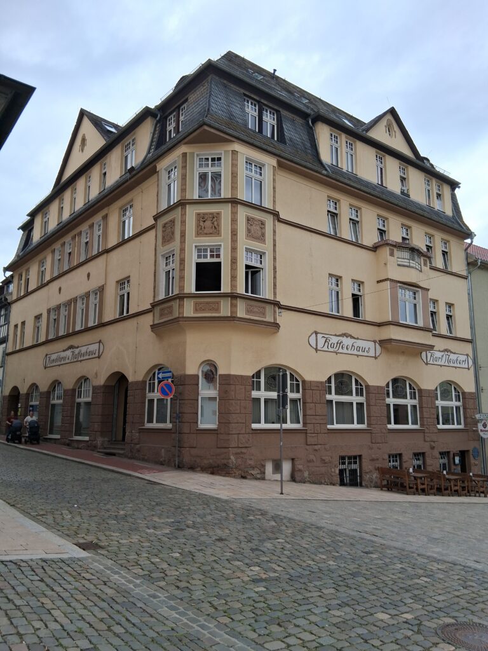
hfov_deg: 53.1
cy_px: 326
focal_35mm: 26
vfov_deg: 67.3
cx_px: 244
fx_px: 489
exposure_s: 1/249
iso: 25
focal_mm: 3.98
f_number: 1.8
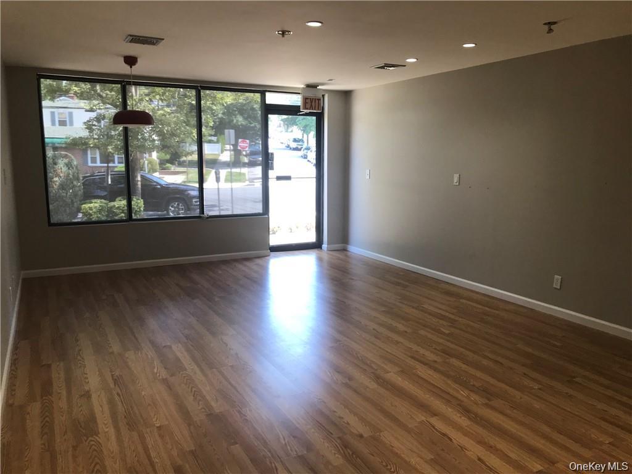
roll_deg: -0.6
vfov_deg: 49.7
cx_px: 316
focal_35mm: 28
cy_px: 237
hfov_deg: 63.4
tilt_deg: -10.1
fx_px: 511
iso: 40
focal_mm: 3.99
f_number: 1.8
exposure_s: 1/120
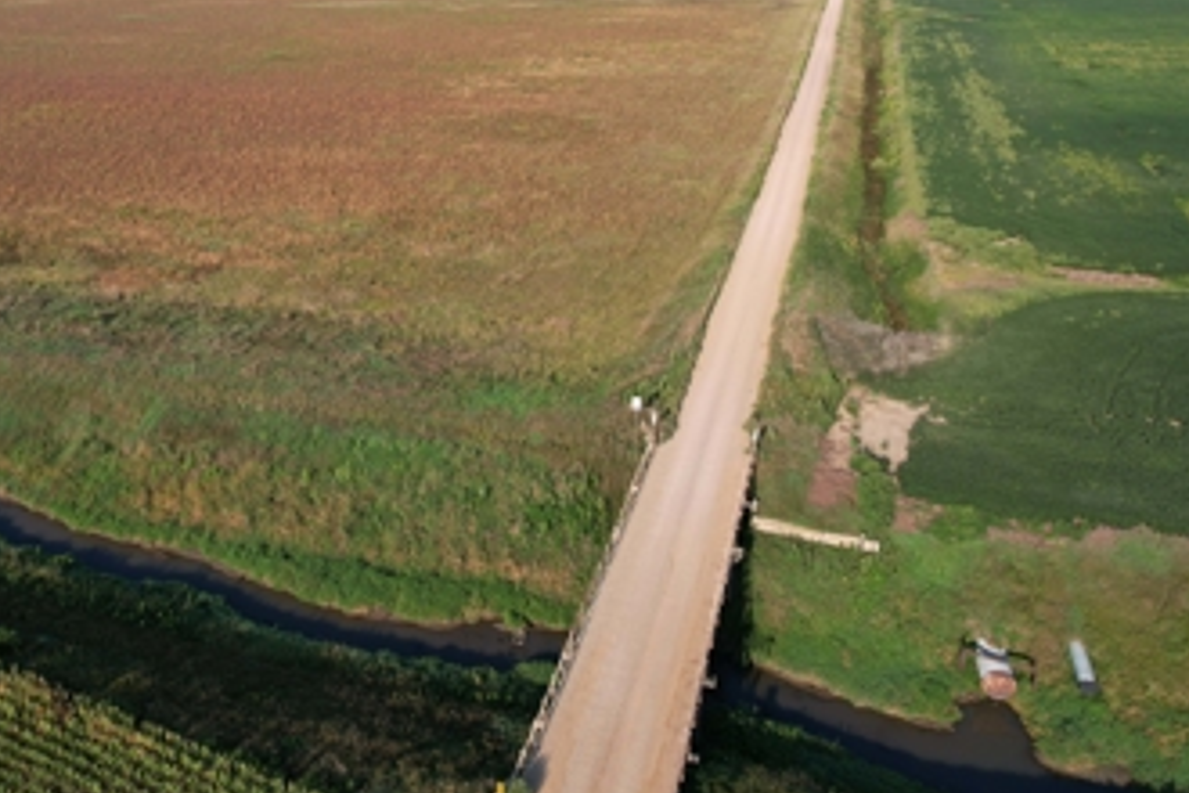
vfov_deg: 43.3
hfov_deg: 61.0
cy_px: 310
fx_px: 991
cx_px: 436
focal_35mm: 30
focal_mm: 8.38
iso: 100
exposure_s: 1/1250
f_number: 2.8
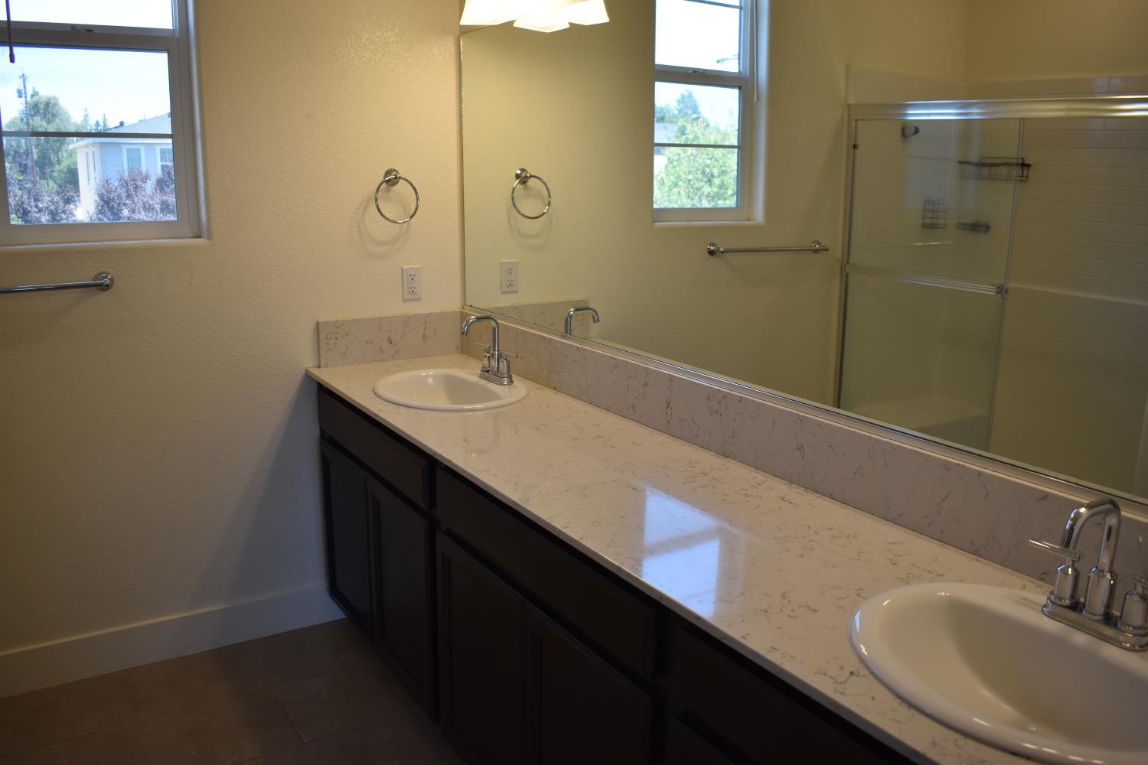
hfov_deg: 67.4
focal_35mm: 27
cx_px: 574
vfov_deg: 47.9
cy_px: 382
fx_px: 861
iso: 400
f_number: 4
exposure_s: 1/250
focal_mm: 18
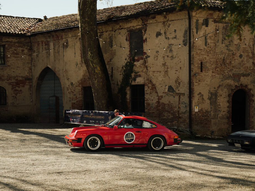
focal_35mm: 53
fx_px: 391
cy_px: 126
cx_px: 128
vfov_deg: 27.4
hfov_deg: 36.2
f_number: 2.8
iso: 100
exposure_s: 1/500
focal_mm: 36
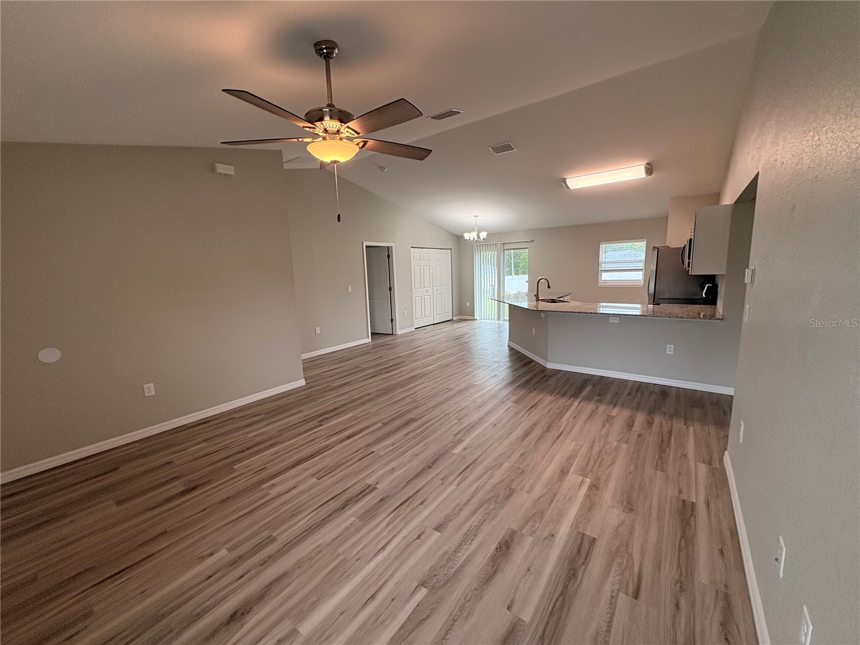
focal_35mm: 14
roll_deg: +1.6
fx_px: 348
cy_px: 322
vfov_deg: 85.7
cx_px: 430
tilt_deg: -8.5
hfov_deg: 102.1
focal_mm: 2.22
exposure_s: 1/120
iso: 125
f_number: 2.2
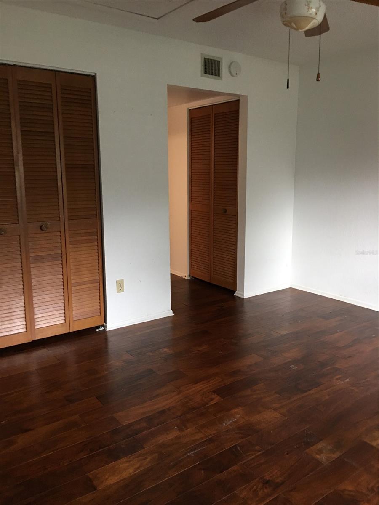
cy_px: 252
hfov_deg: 48.2
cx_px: 190
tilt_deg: -8.8
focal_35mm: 29
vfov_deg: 61.7
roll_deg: +0.0
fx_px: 423
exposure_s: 1/15
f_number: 2.2
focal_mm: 4.15
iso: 80
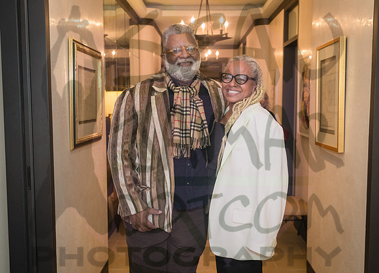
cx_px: 199
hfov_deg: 44.6
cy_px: 145
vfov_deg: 32.9
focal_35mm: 43
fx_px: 462
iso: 2000
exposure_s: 1/200
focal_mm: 35
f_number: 4
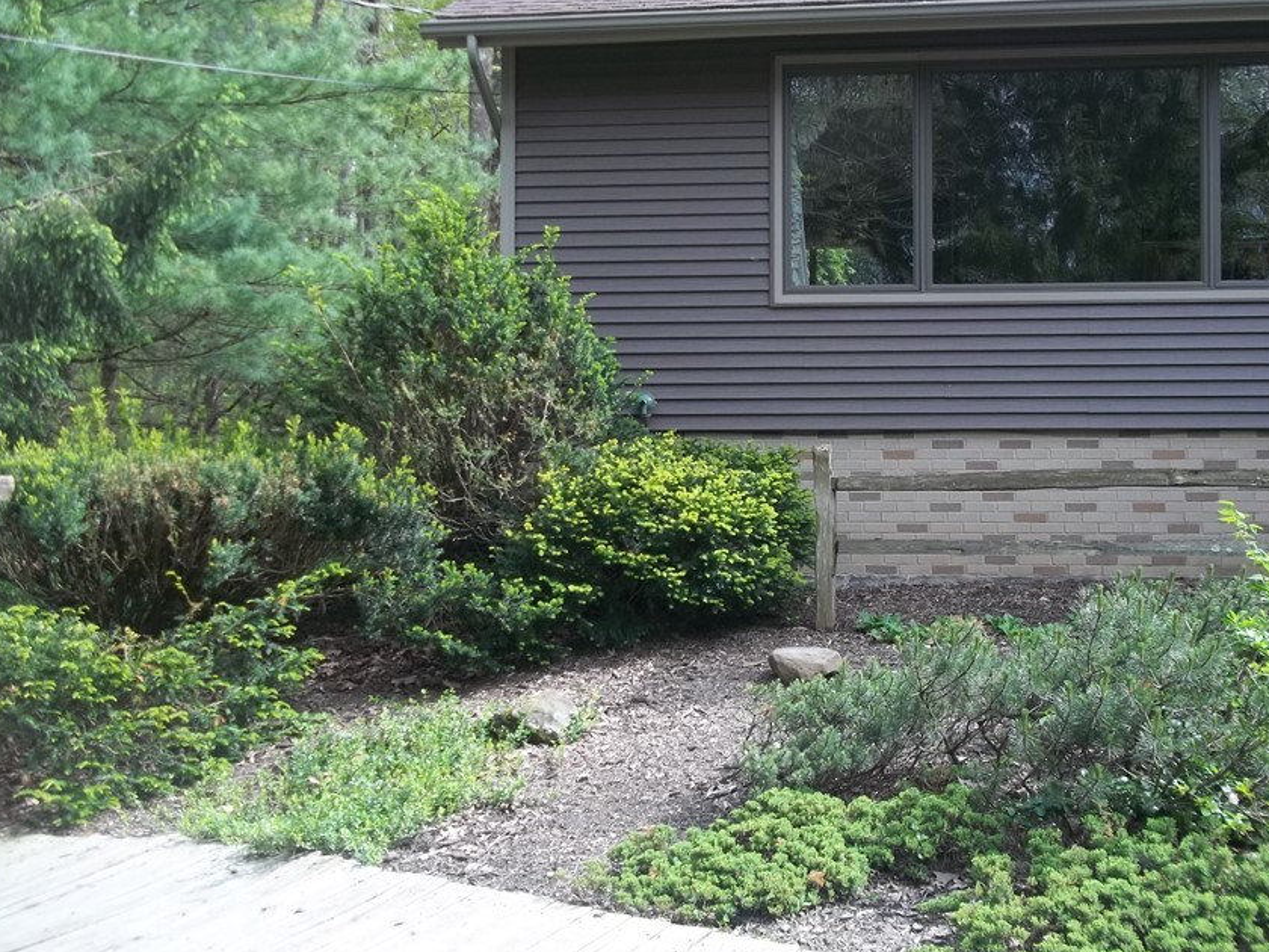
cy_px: 422
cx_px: 734
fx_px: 1430
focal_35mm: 39
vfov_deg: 36.8
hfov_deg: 47.7
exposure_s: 1/200
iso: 80
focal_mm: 5.7
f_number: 2.9
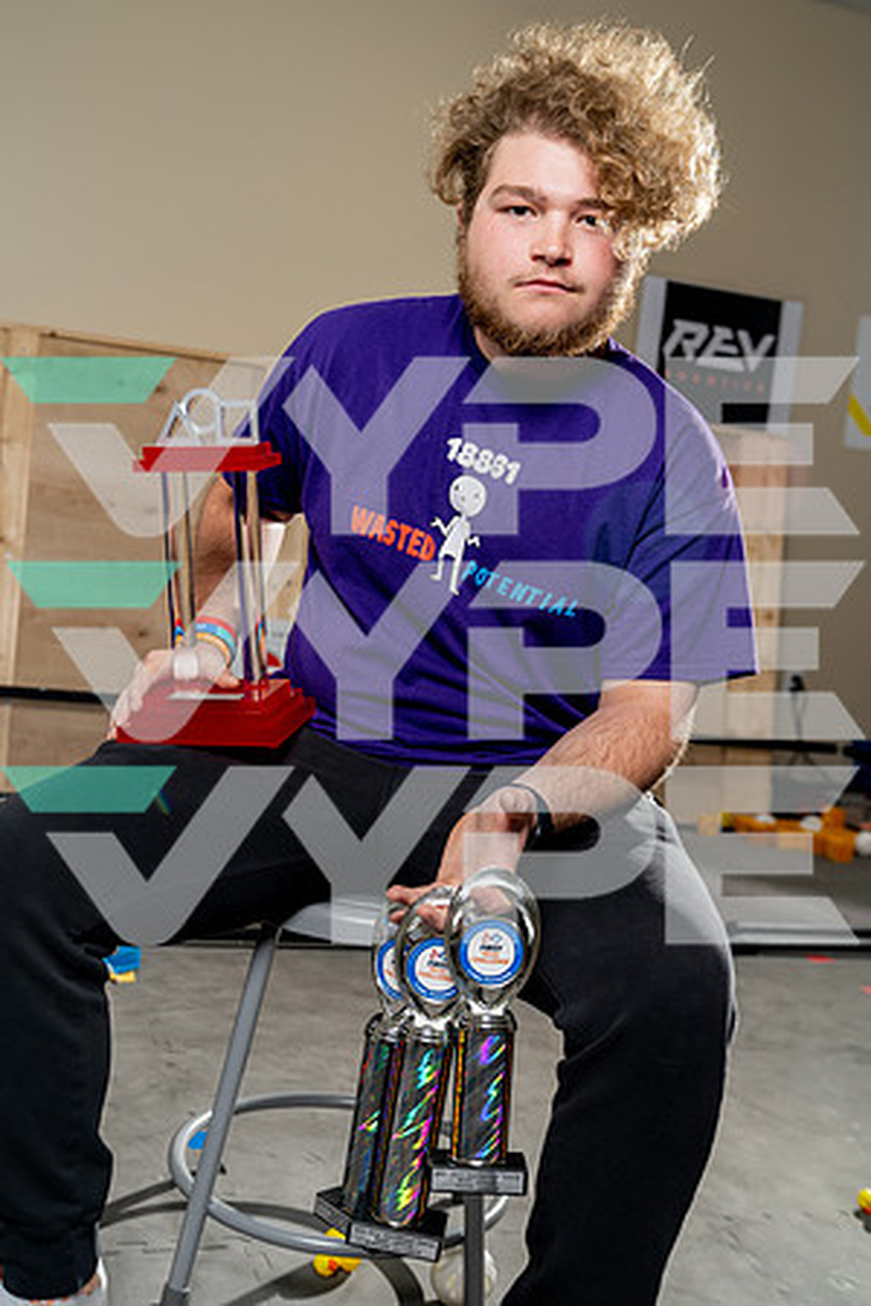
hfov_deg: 32.6
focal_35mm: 41
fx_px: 1488
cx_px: 436
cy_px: 653
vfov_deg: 47.4
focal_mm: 41
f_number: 4.5
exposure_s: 1/250
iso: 100
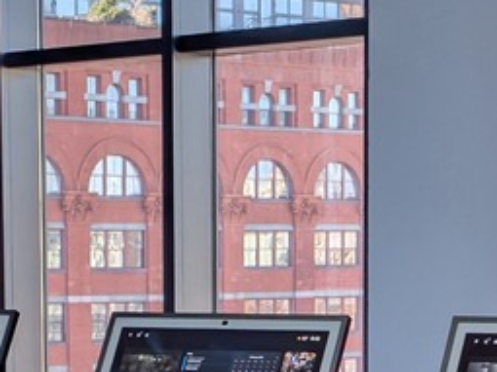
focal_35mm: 150
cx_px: 271
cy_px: 439
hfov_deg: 13.2
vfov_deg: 9.8
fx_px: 2153
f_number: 1.7
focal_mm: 4.53
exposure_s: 1/219
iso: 55
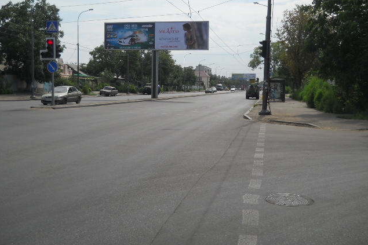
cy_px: 112
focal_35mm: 43
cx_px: 184
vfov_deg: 31.2
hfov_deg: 45.4
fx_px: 439
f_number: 5.5
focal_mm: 6.72
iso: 80
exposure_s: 1/640
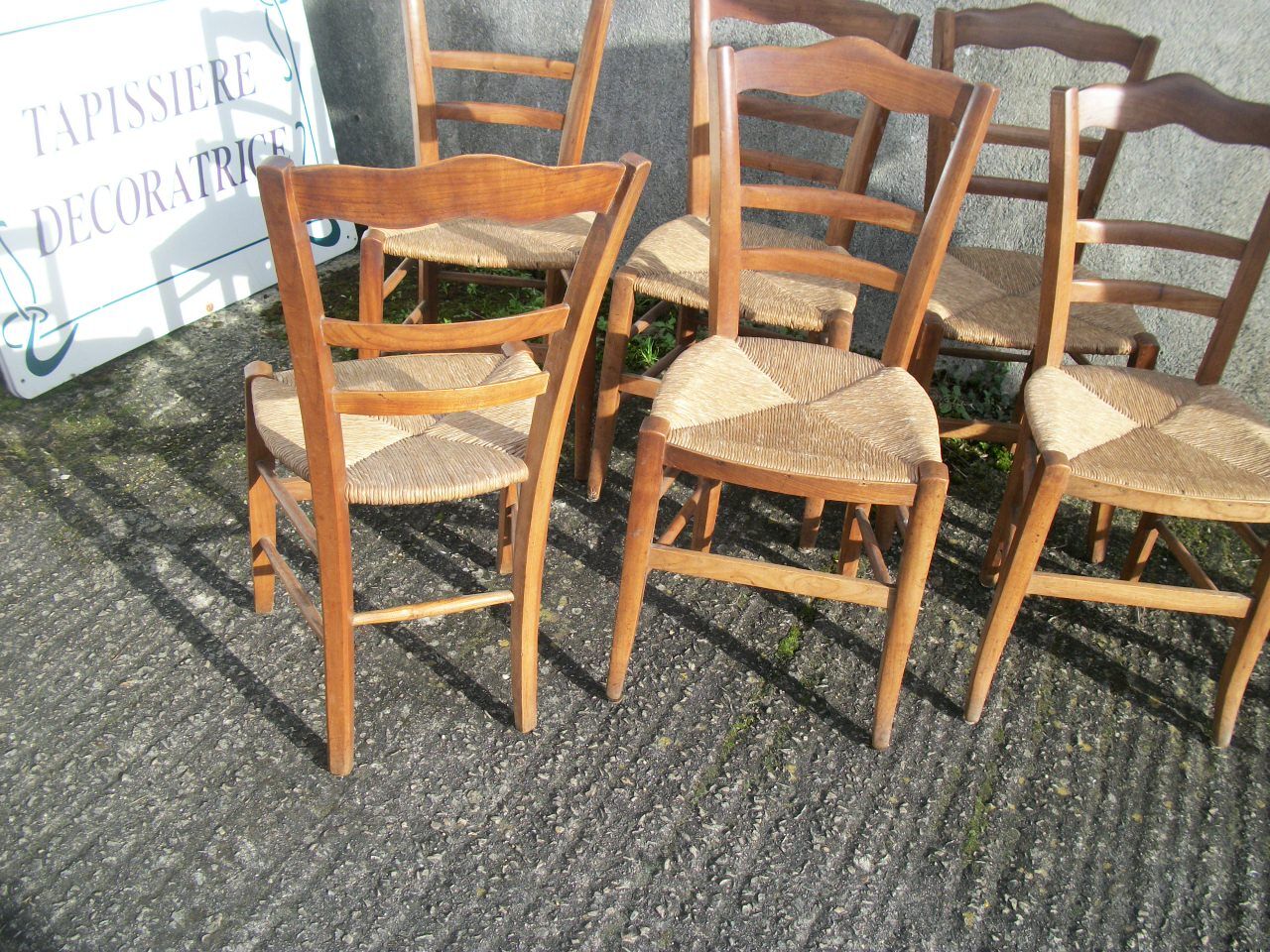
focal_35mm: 32
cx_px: 635
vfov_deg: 44.2
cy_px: 476
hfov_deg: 56.8
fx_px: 1174
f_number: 8.8
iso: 80
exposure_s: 1/80
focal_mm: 5.7
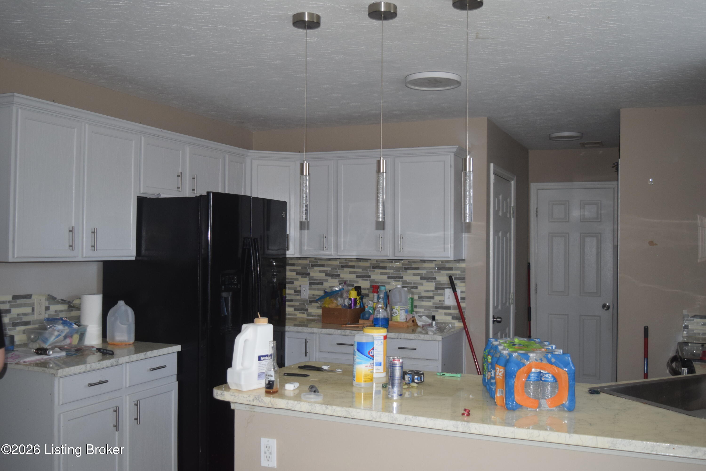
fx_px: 706
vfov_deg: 36.9
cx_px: 353
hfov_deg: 53.1
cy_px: 236
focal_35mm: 36
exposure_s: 1/60
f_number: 4
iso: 900
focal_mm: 24
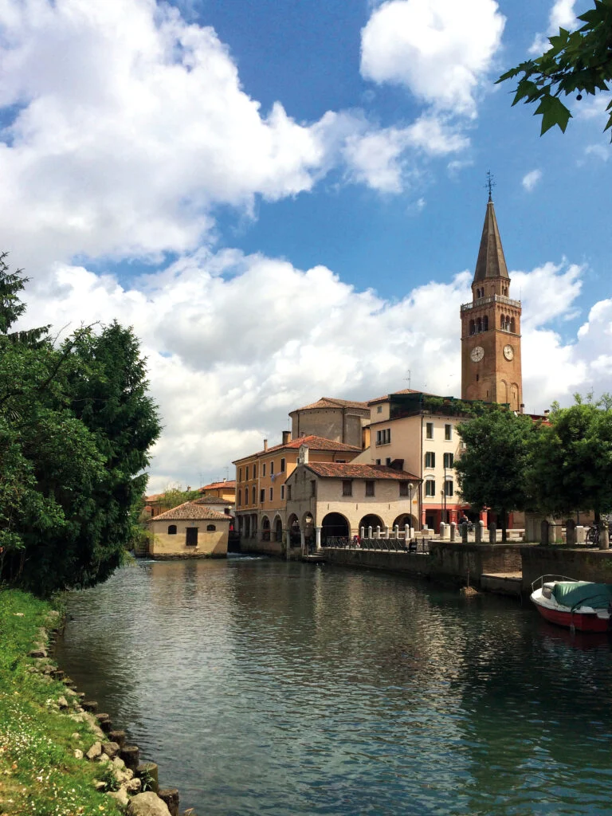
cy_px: 408
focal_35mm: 30
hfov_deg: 46.8
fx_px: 707
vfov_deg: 60.0
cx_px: 306
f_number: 2.2
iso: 40
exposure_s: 1/4566
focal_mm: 4.12
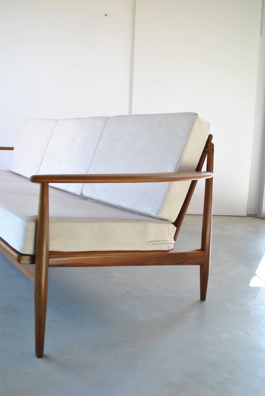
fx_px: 363
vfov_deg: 57.2
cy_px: 198
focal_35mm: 33
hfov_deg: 40.1
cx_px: 132
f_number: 5.6
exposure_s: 1/40
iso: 100
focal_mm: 22
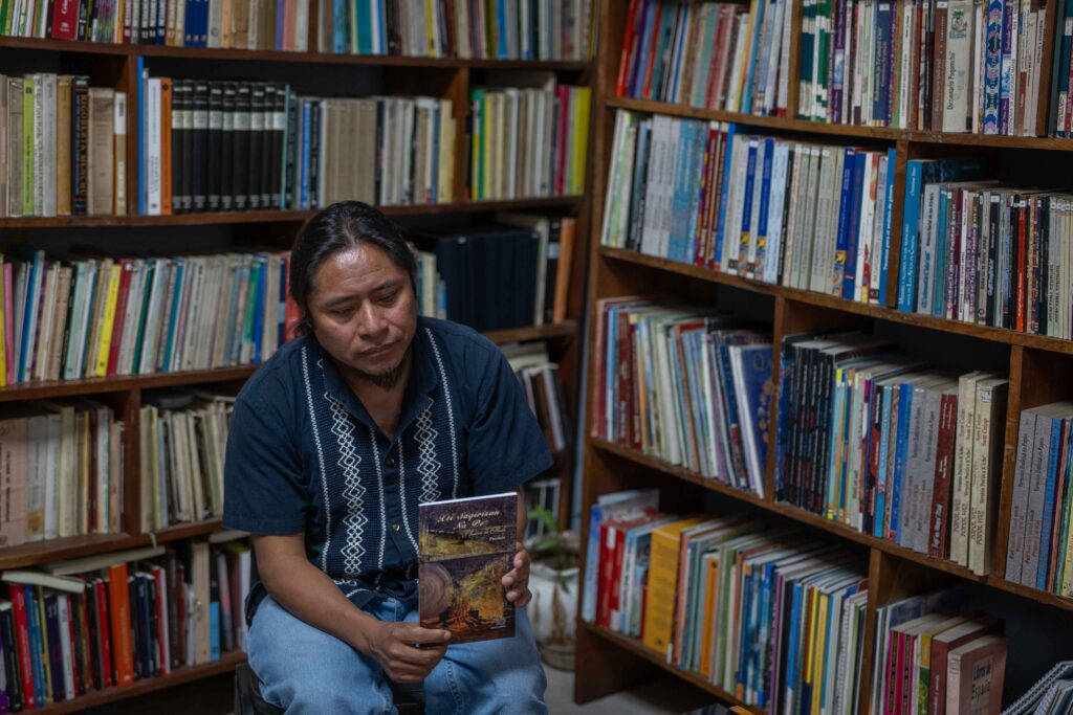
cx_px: 536
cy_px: 358
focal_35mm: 50
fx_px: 1490
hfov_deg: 39.6
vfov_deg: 27.0
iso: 1600
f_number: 2
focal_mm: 50
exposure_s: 1/320
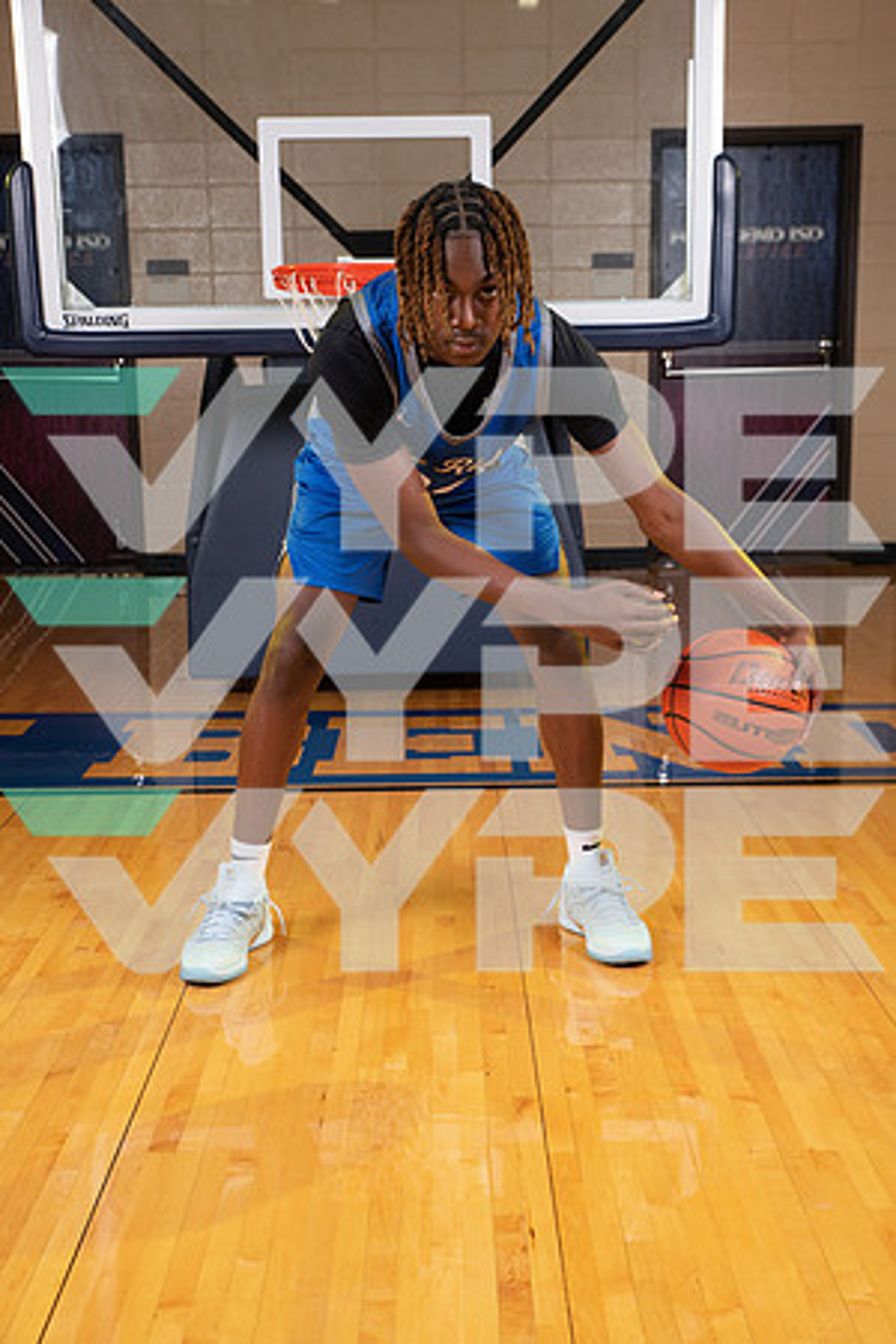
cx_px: 448
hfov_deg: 29.2
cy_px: 672
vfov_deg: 42.7
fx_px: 1717
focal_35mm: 46
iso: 320
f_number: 7.1
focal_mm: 46
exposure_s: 1/320
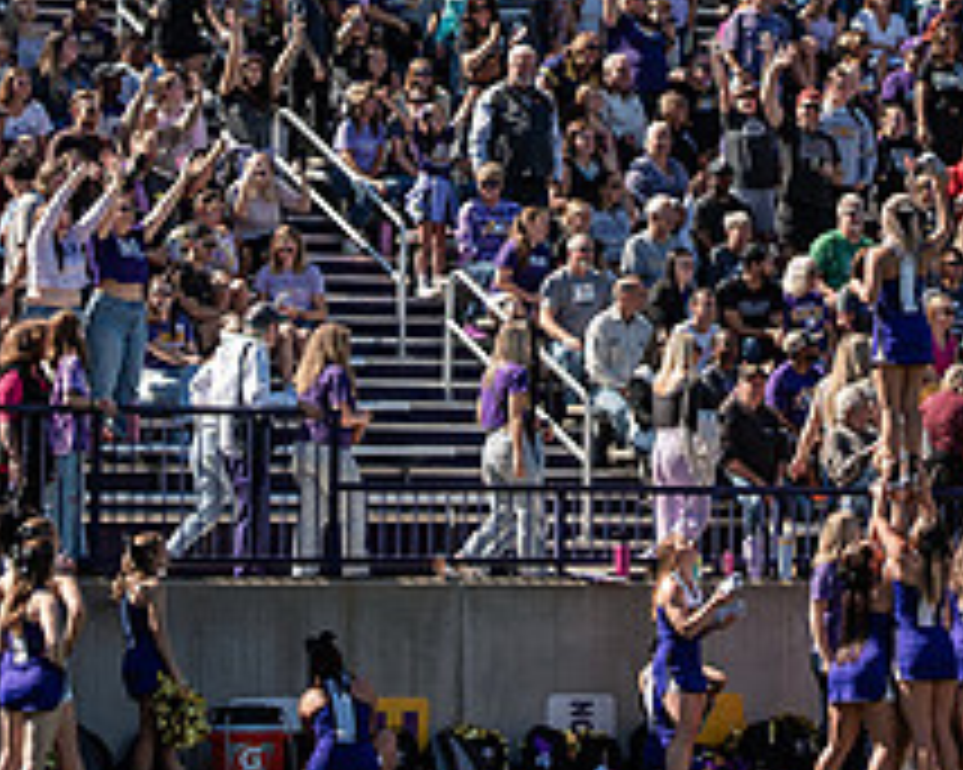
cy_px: -20
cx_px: 706
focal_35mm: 229
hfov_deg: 8.4
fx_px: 6524
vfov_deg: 6.7
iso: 100
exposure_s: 1/800
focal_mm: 90
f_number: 3.5
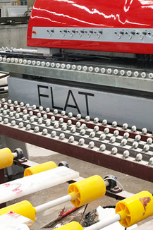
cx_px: 233
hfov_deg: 16.7
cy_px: 57
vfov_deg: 27.0
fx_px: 472
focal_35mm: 74
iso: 32
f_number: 2.2
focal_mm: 4.15
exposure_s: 1/100
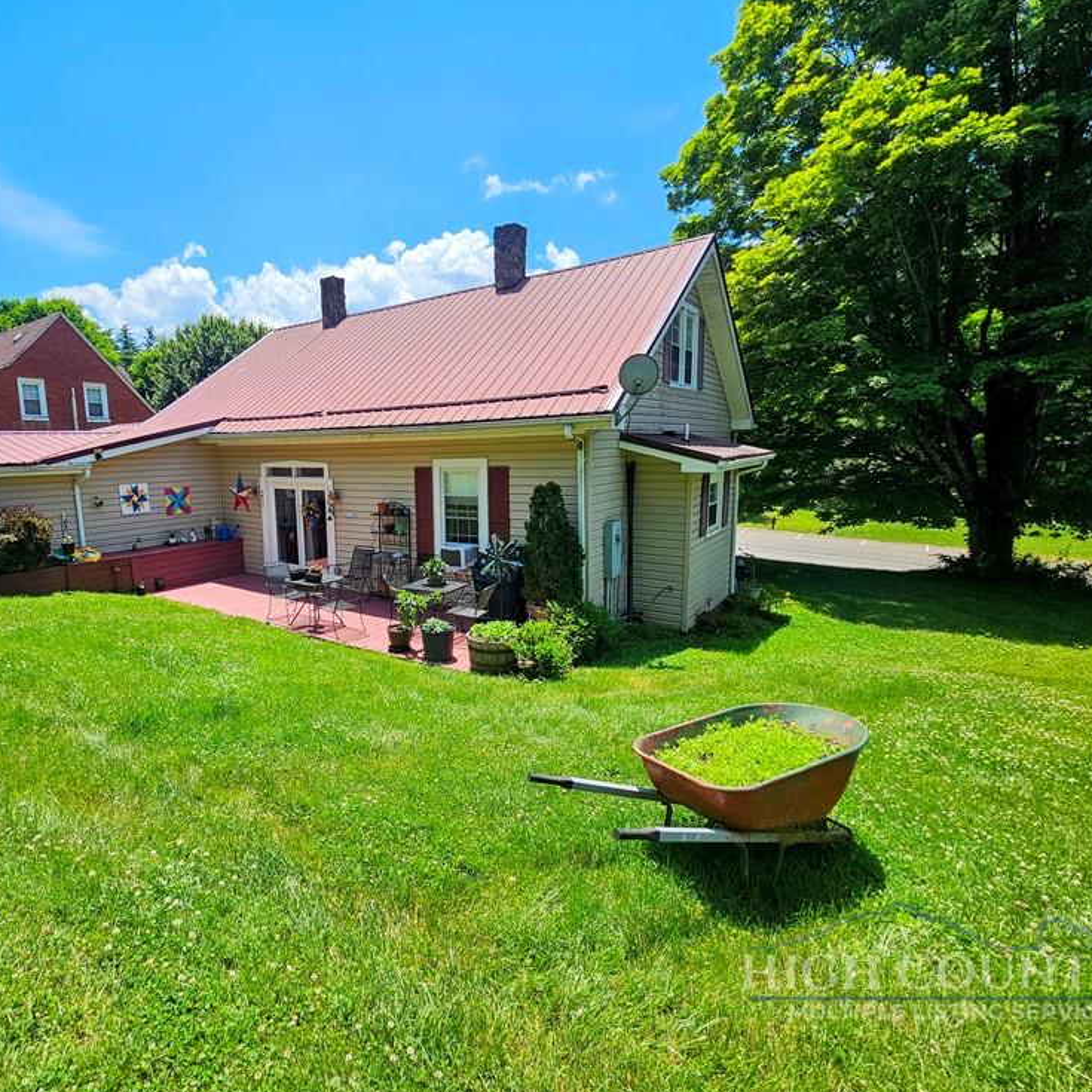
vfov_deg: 87.4
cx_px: 417
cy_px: 542
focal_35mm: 16
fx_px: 571
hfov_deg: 85.9
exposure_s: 1/2204
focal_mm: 2.2
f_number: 2.2
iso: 50
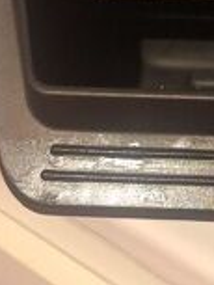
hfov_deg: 14.2
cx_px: 344
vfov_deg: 20.2
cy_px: 48
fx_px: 790
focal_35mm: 96
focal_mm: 5.54
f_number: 1.8
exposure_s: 1/50
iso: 250
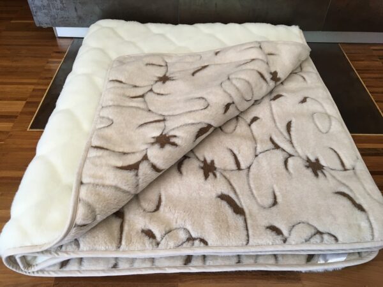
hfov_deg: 61.7
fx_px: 321
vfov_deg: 48.2
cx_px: 192
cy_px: 144
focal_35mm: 29
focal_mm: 4.15
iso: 40
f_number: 2.2
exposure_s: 1/33
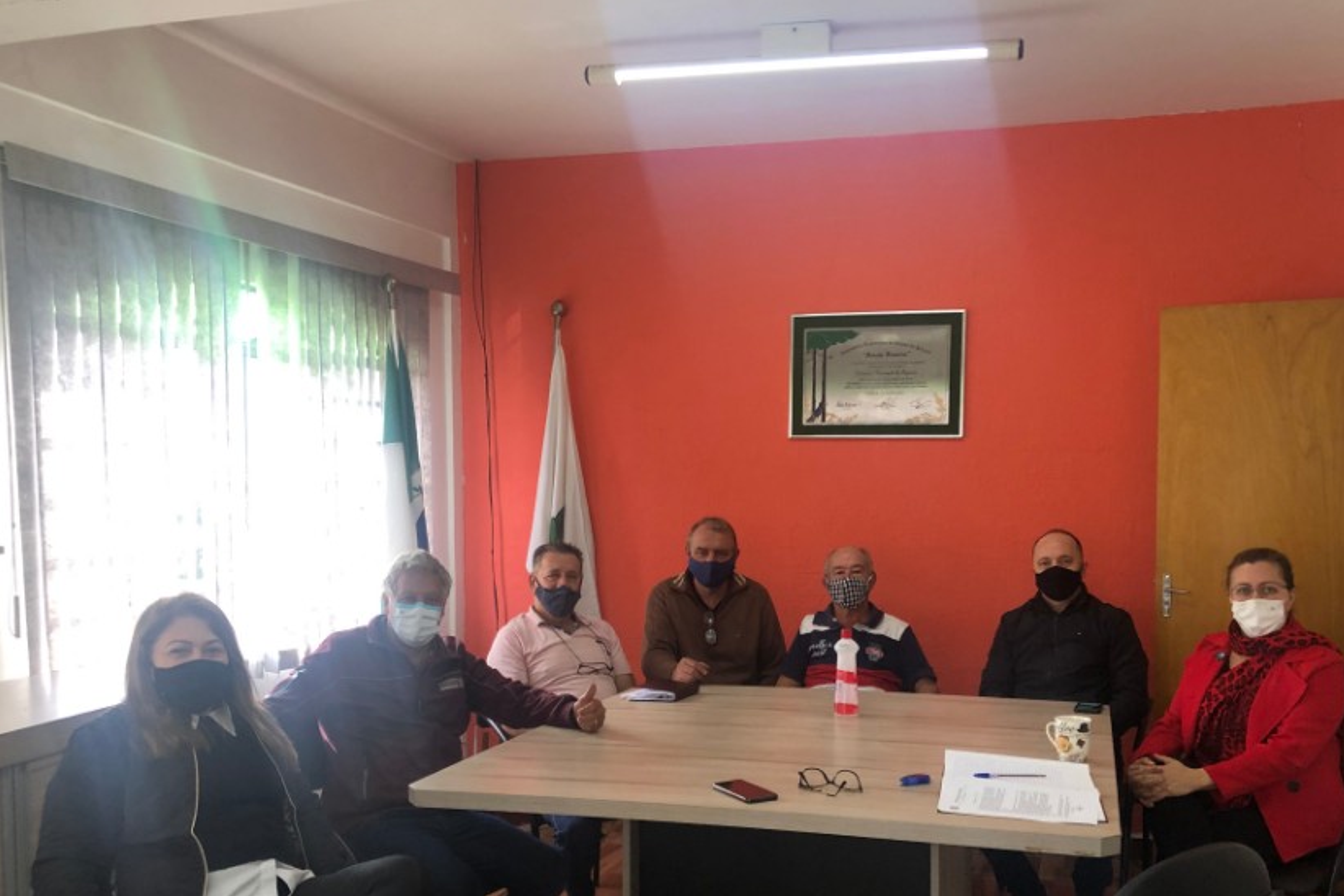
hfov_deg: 55.7
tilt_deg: -3.9
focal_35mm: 34
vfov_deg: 38.6
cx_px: 746
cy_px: 572
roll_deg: +0.9
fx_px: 1269
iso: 32
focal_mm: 3.99
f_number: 1.8
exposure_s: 1/30
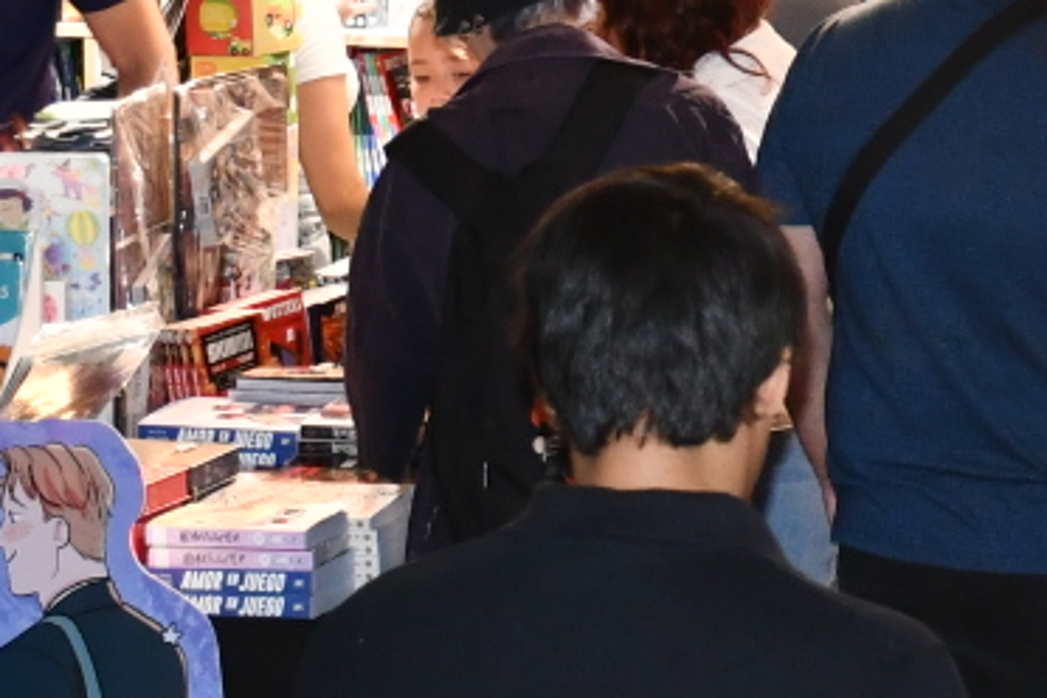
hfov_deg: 9.7
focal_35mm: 209
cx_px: 1312
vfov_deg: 6.5
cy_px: -121
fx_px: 6078
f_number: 4
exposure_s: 1/80
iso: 1250
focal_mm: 32
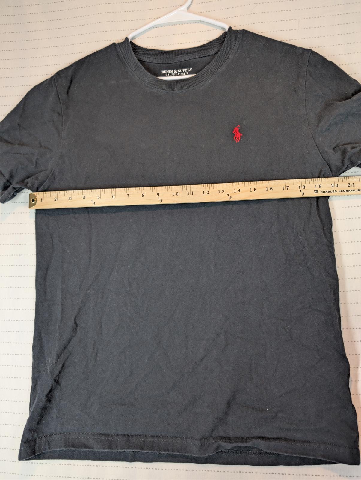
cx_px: 180
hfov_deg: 56.9
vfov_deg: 71.5
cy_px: 240
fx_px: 333
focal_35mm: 24
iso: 36
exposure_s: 1/60
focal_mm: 6.9
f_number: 1.68
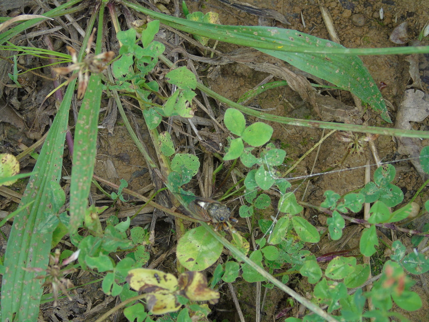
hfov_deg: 18.2
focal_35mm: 108
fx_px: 1339
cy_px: 161
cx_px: 214
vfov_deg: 13.7
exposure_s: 1/100
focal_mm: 19
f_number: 4.4
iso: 80
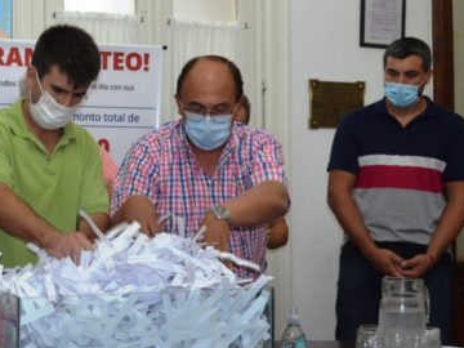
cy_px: 248
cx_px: 71
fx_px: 898
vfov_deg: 21.8
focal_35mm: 67
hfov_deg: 28.2
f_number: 4
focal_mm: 24
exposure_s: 1/60
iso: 1600
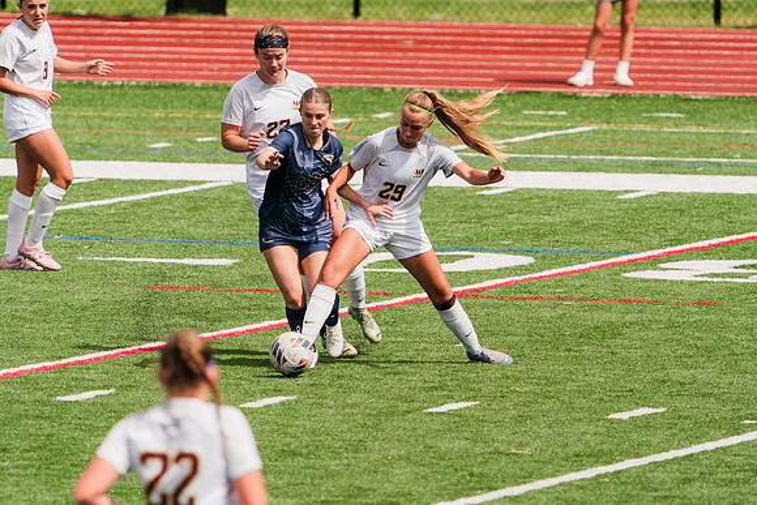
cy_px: 212
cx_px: 377
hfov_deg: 3.4
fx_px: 12782
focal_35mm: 608
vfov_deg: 2.3
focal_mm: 470
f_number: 6.3
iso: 250
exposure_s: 1/1600
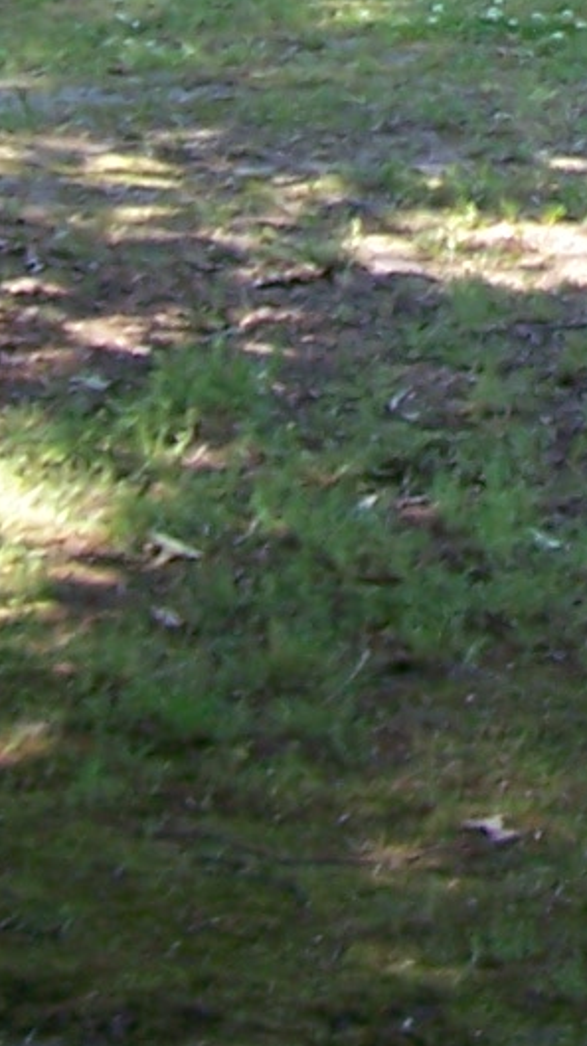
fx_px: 5625
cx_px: 802
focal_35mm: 203
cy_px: -562
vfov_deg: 10.2
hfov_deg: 5.9
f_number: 2.8
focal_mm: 6.3
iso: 64
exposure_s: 1/100
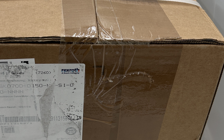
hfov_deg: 36.2
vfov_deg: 23.1
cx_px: 91
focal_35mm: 56
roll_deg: -2.6
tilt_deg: -34.8
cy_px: 67
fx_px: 342
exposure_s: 1/387
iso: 50
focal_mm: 5.7
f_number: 1.5
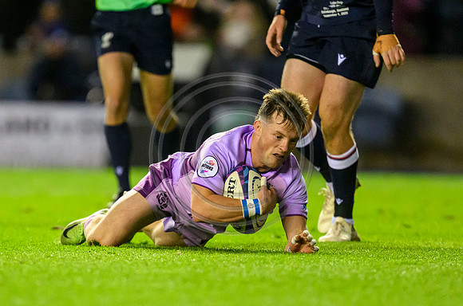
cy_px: 201
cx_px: 169
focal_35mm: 768
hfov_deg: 2.7
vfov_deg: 1.8
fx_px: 9858
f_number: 2.8
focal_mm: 400
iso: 10000
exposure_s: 1/1600
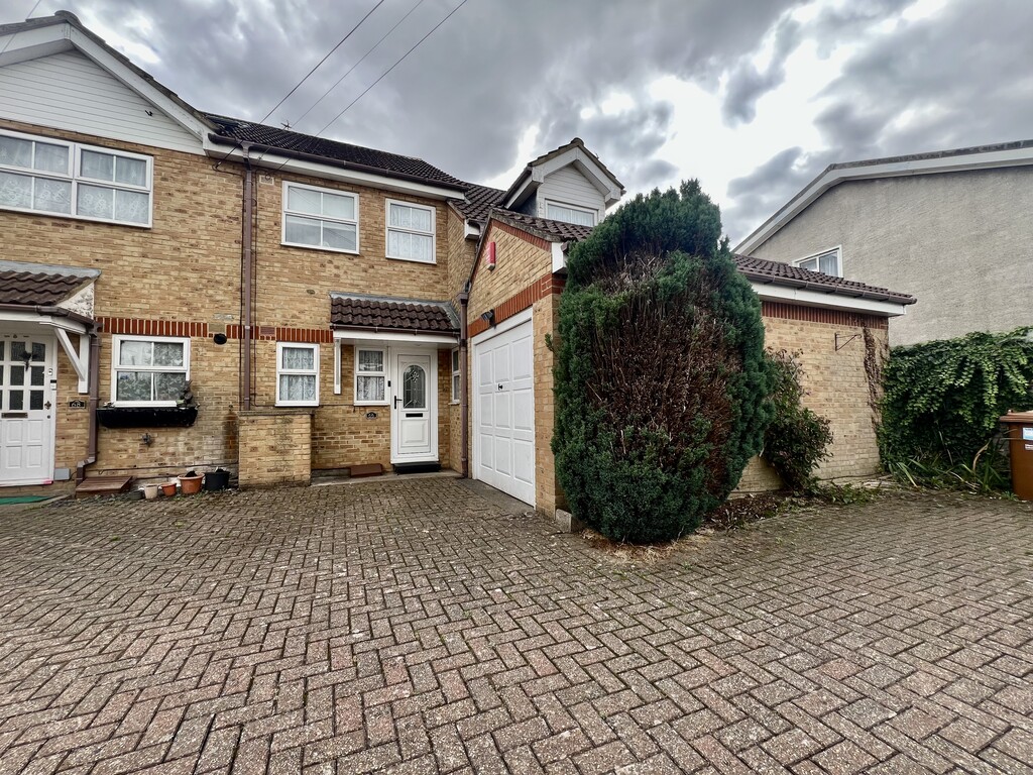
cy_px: 388
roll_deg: +1.1
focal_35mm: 13
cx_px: 516
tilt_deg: +2.2
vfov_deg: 89.9
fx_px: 388
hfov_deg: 106.2
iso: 32
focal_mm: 1.57
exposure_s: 1/371
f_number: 1.8
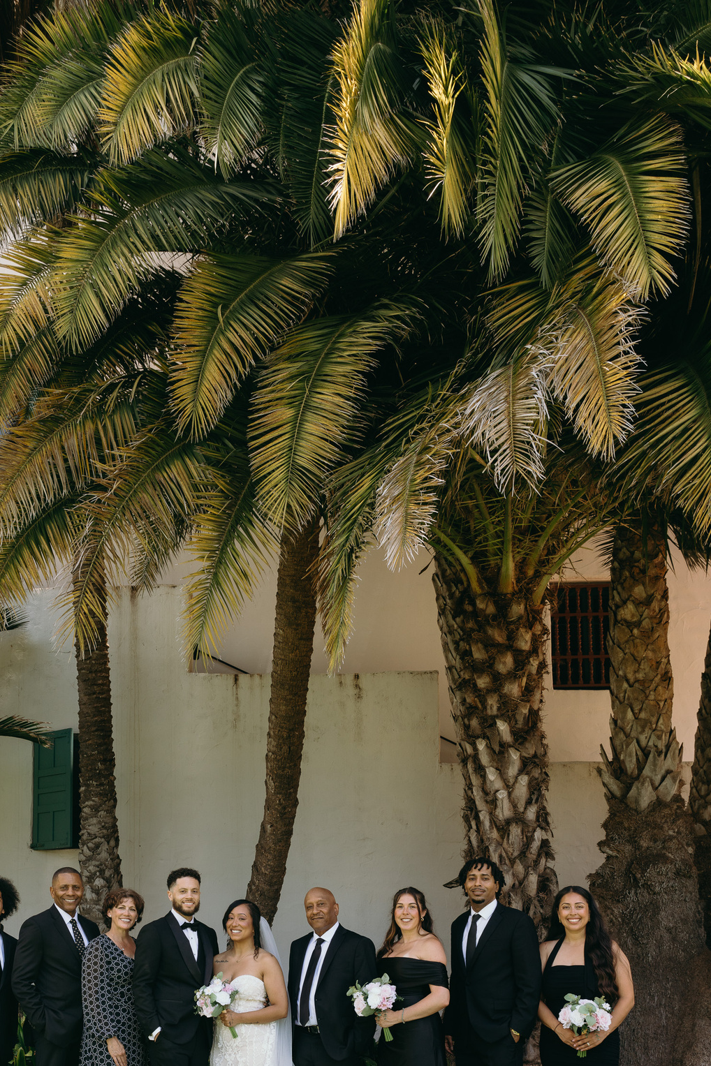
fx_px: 1303
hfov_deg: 30.1
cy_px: 817
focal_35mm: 44
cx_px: 195
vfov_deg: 42.9
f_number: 6.3
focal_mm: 28
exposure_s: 1/125
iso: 160
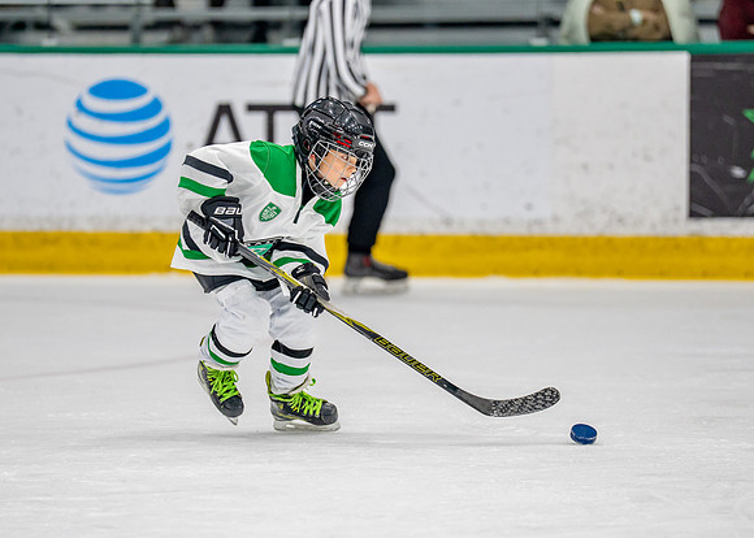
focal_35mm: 288
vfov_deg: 5.0
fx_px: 6161
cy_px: 253
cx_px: 336
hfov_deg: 7.0
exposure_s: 1/1250
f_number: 2.8
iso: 1000
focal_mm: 200
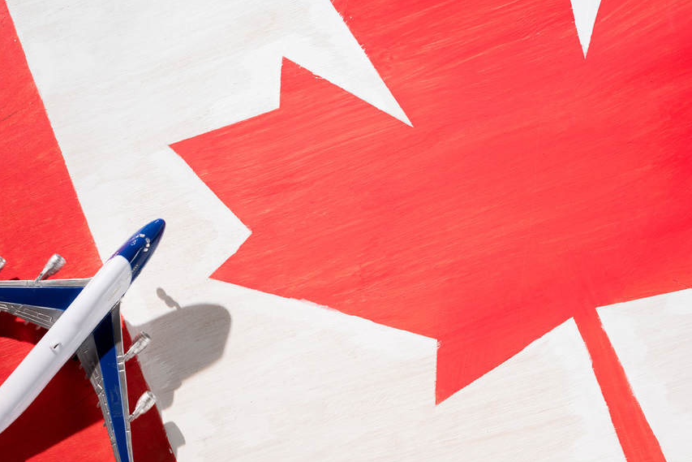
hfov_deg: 33.4
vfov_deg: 22.6
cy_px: 249
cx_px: 309
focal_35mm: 60
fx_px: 1153
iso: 320
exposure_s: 1/200
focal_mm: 50
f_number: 7.1
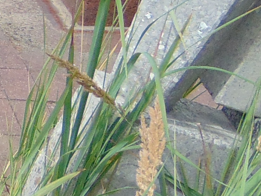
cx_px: -339
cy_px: 55
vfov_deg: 10.1
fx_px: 1108
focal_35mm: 147
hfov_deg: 11.4
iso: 80
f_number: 3
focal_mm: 4.5
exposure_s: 1/640
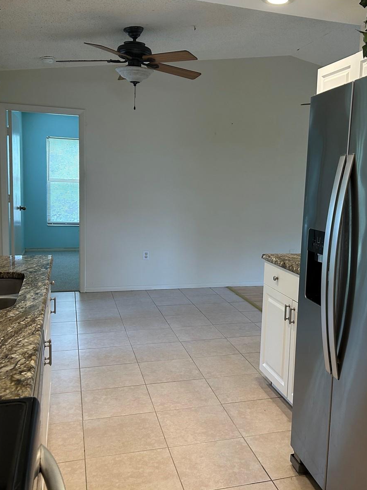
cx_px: 239
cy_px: 244
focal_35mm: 35
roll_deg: -1.2
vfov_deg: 52.6
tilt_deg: -8.1
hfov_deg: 40.3
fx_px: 495
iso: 125
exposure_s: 1/120
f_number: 1.5
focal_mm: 5.7
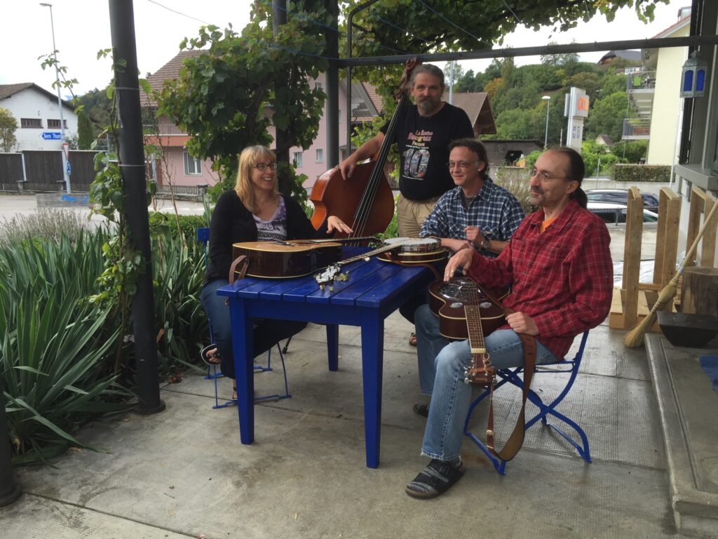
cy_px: 270
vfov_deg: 48.2
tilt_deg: -12.4
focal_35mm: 29
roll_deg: +0.3
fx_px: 602
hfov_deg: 61.7
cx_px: 359
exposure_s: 1/311
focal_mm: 4.15
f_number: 2.2
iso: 32
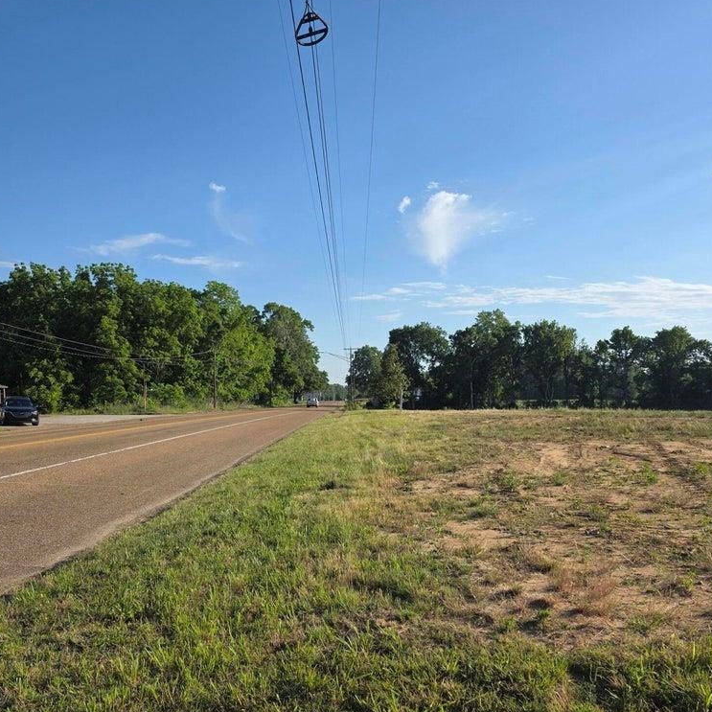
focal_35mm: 28
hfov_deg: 57.3
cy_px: 453
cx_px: 355
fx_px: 652
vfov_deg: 56.5
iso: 80
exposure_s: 1/5296
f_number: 1.7
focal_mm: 6.3
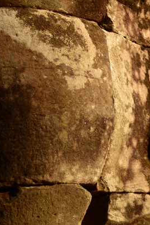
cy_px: 54
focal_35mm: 166
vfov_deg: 12.3
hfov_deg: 8.2
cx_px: 139
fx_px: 1037
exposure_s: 1/1000
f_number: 1.8
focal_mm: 50
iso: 100
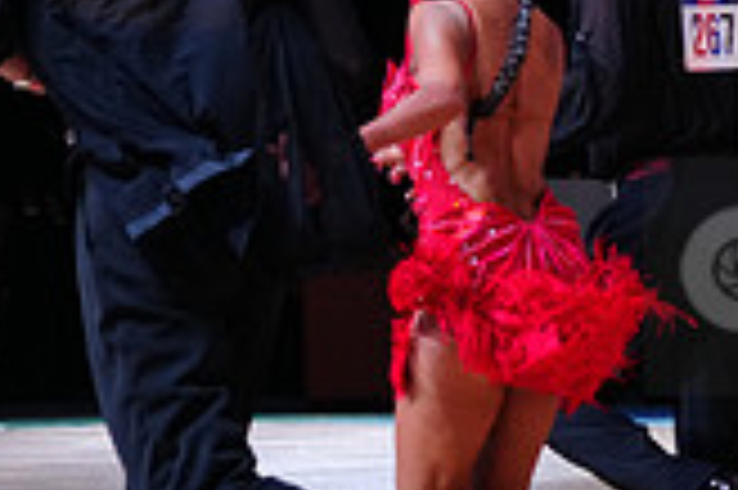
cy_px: 276
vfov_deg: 6.9
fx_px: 4055
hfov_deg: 10.0
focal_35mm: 198
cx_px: 1134
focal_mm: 56
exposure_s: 1/500
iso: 1600
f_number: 4
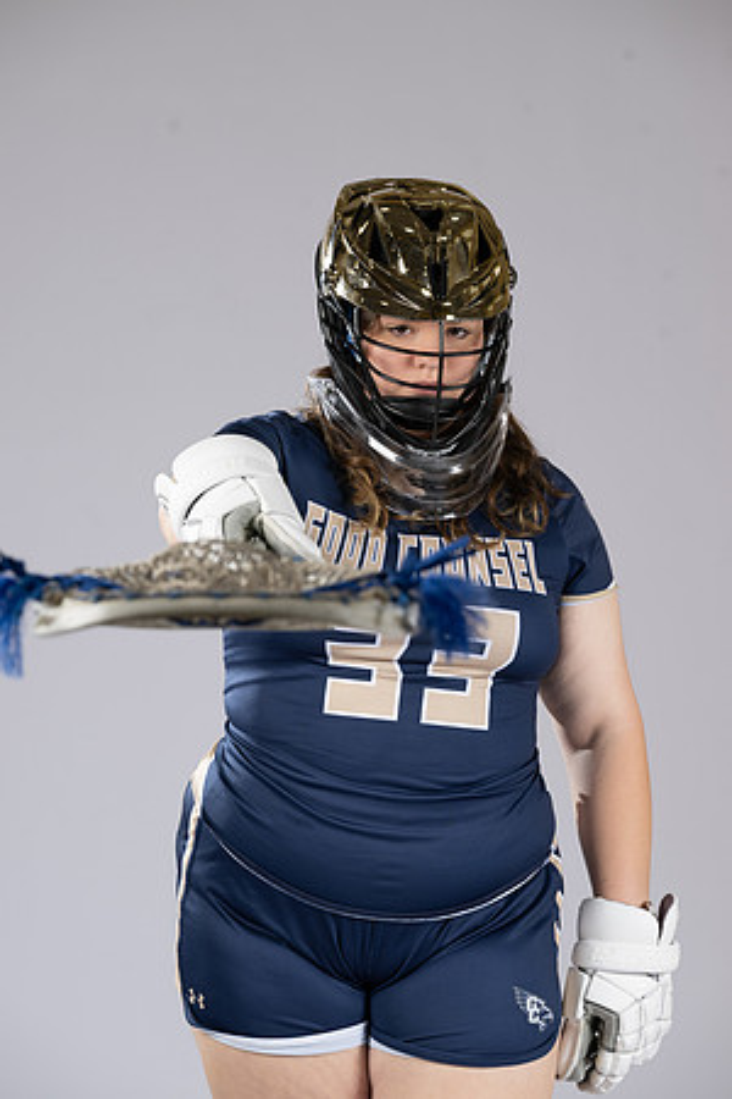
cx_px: 366
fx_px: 4422
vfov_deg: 14.2
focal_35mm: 145
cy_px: 550
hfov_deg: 9.5
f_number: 6.3
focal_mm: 145
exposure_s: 1/200
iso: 250
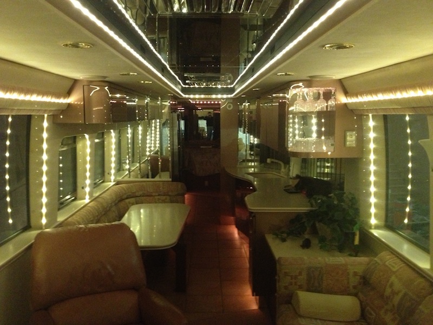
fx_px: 438
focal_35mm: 35
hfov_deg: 52.6
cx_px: 216
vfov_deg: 40.7
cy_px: 162
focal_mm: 4.28
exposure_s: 1/17
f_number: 2.4
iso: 640
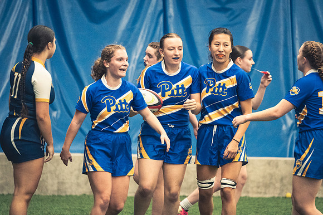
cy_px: 108
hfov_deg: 7.1
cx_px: 162
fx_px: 2618
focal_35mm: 292
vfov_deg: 4.7
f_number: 2.8
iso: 12800
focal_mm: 195
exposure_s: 1/500
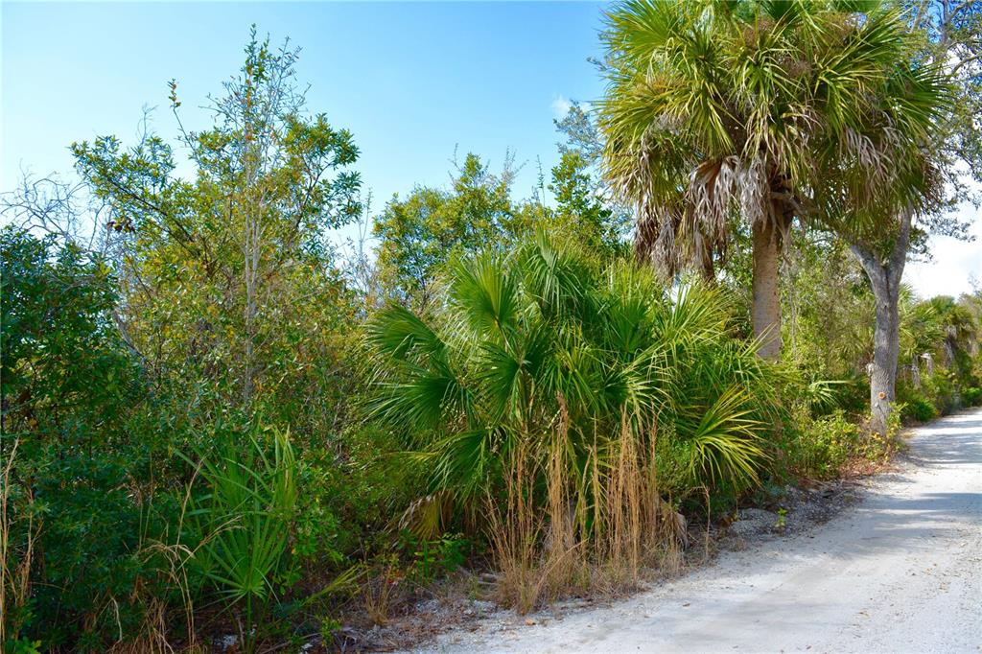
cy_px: 327
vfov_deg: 47.9
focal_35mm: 27
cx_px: 491
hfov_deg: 67.4
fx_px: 736
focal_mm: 18
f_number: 8
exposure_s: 1/250
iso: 180
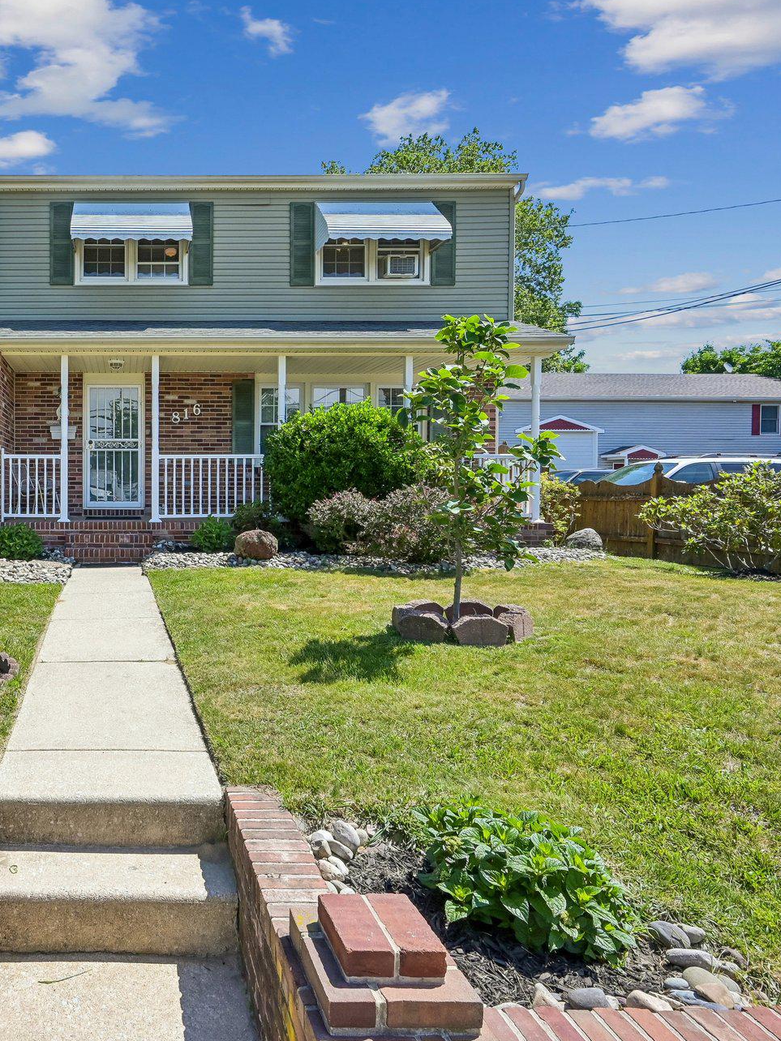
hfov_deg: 52.4
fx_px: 692
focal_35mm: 23
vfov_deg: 73.9
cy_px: 518
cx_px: 90
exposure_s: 1/400
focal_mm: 15
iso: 400
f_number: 11
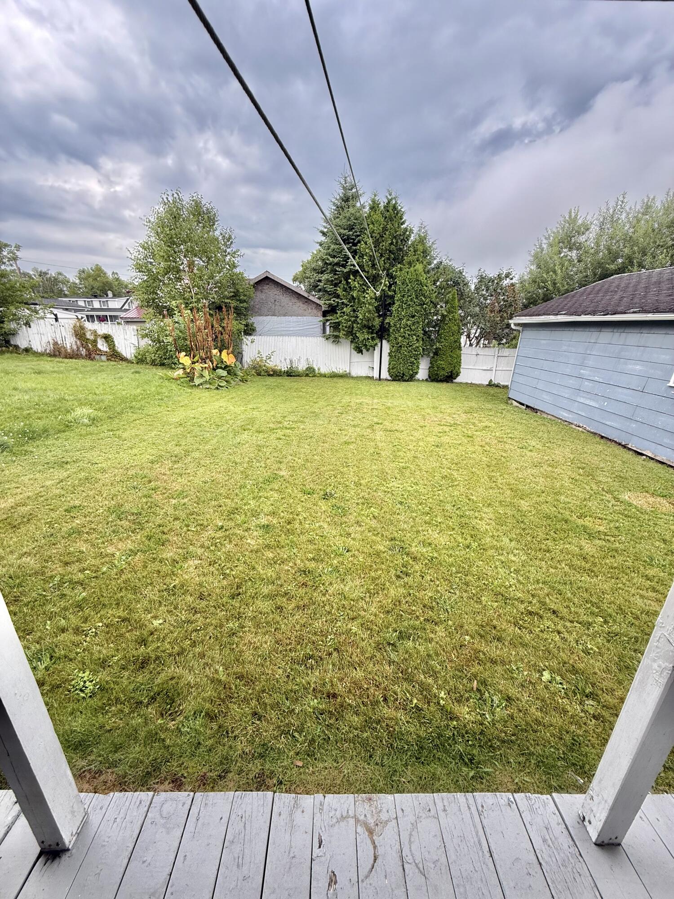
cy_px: 450
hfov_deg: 85.7
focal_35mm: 14
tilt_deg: -19.3
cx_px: 337
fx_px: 363
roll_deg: -0.5
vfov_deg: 102.1
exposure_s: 1/152
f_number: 2.2
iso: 50
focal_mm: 2.22
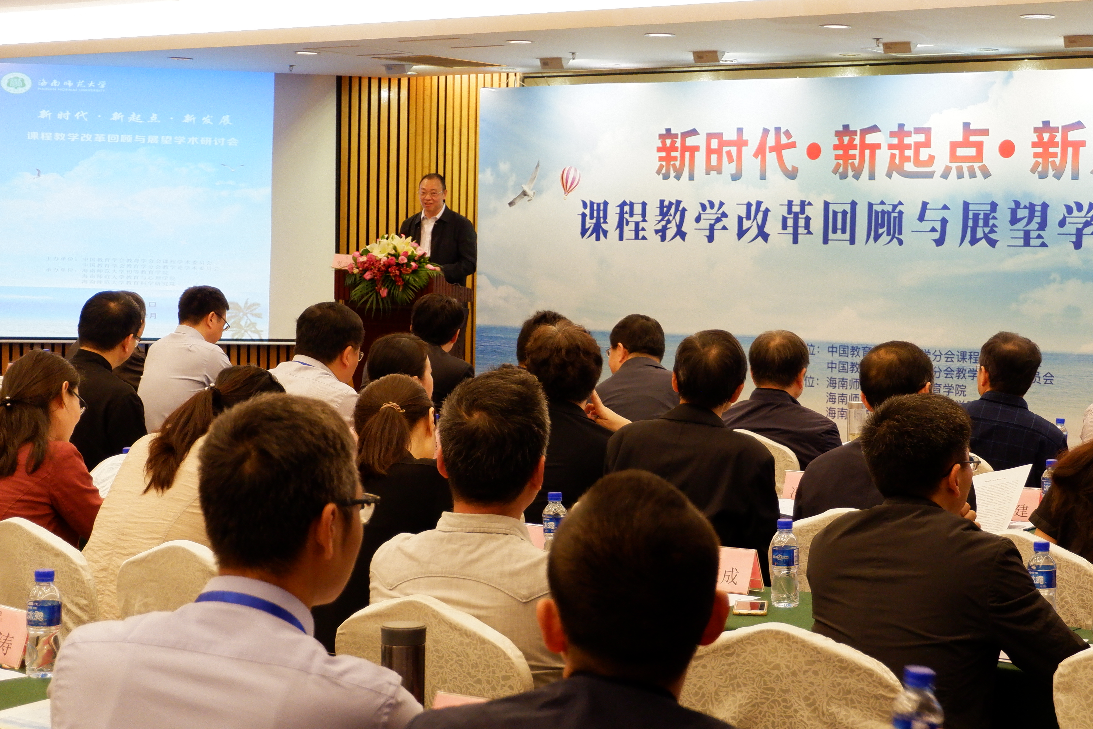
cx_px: 706
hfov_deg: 30.8
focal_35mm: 65
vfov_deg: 20.9
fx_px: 1973
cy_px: 401
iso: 1600
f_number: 4.7
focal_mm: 29.5
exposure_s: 1/60
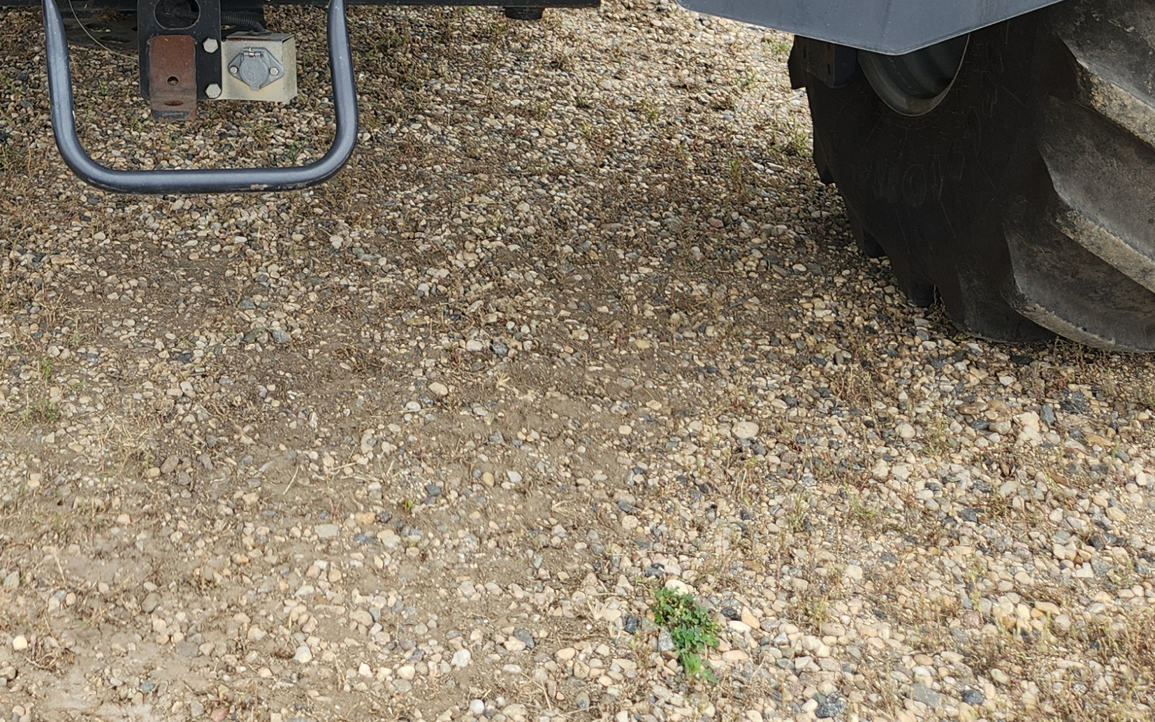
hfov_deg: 32.7
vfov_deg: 19.9
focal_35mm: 59
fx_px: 1857
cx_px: 100
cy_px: -254
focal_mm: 5.4
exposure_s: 1/186
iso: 20
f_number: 1.8
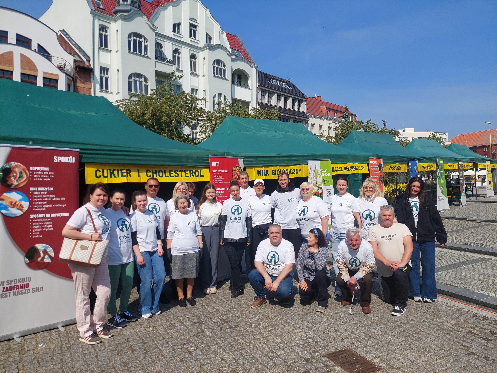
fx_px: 345
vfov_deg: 56.8
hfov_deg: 71.6
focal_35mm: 24
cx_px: 248
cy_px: 186
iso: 40
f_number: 1.8
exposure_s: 1/2523
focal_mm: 5.23
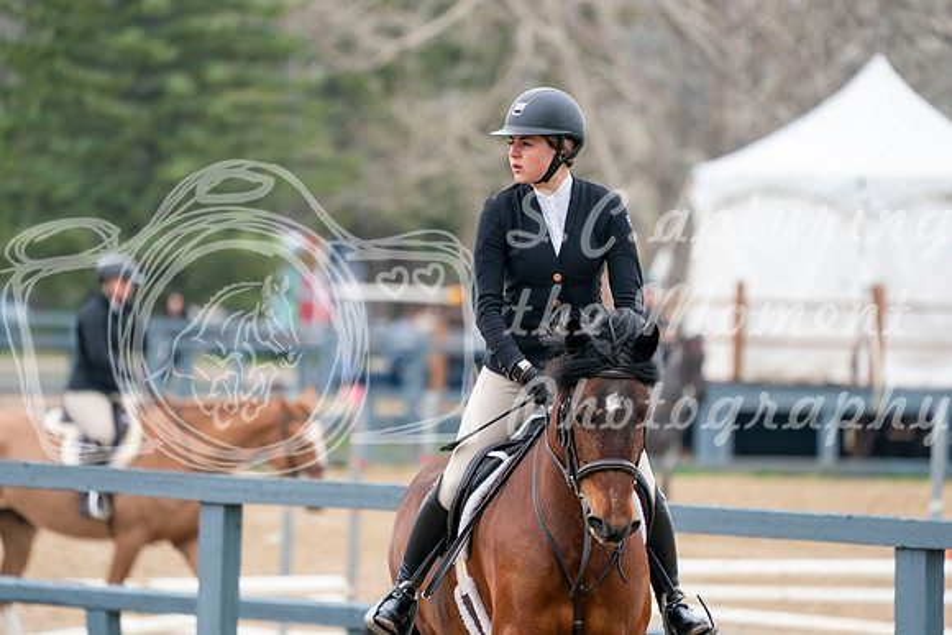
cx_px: 476
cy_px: 318
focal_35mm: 339
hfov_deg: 6.1
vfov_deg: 4.1
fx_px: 8966
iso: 400
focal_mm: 339
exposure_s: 1/400
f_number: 5.6
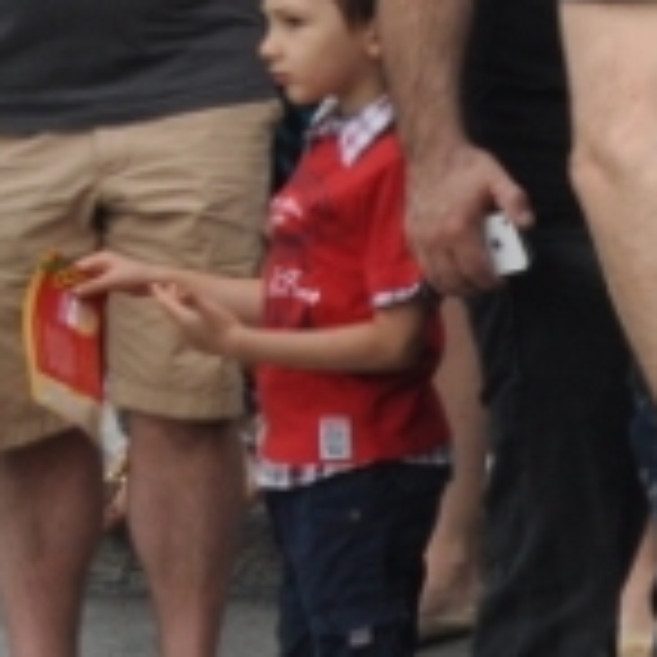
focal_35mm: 187
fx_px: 4015
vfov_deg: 9.1
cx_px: 2048
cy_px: -387
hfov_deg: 7.9
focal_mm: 21
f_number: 10
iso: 500
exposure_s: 1/400
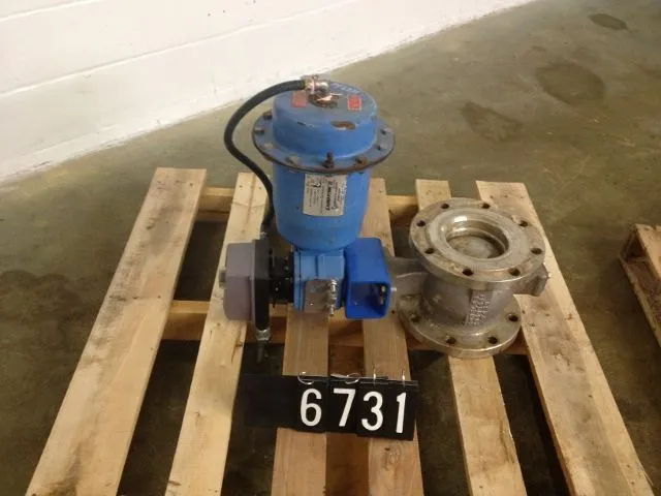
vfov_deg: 40.7
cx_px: 330
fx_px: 668
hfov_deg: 52.6
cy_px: 248
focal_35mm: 35
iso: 250
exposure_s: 1/20
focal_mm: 4.28
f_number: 2.4
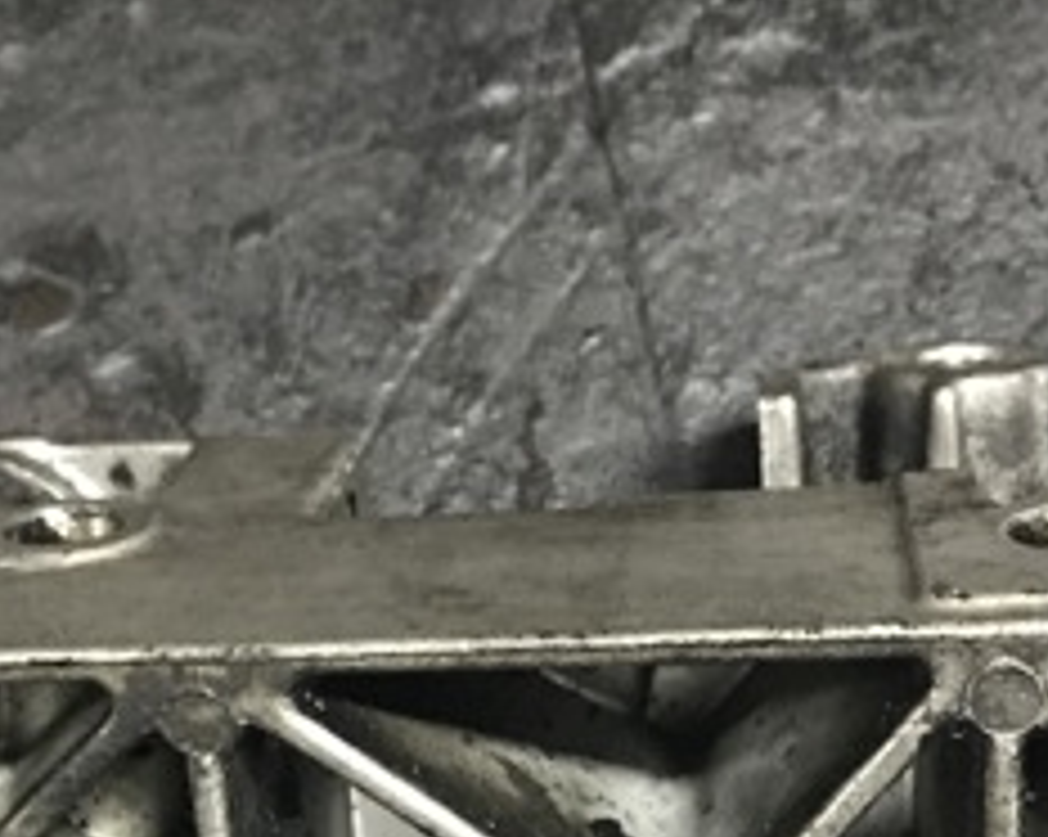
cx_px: 522
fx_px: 2324
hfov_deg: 25.4
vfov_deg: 20.1
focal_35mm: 75
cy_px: 736
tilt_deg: -68.2
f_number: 1.8
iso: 80
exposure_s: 1/4
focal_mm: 3.99
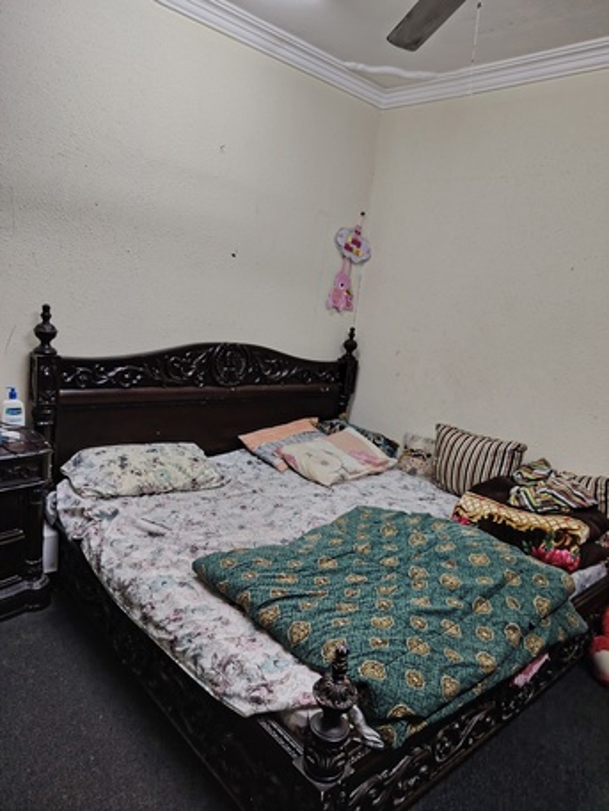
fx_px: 563
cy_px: 406
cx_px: 304
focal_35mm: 24
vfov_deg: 71.6
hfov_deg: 56.8
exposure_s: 1/25
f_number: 1.75
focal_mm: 5.25
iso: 569
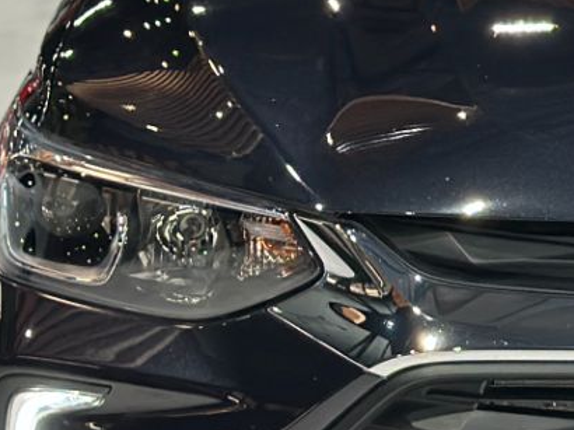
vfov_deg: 6.6
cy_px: 188
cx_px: 858
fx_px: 3729
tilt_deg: -10.6
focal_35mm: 225
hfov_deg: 8.6
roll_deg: -0.1
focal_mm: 6.86
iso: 125
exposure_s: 1/59
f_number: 1.78
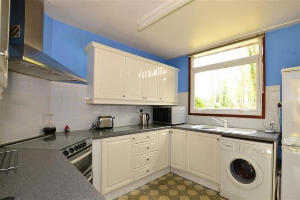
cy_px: 100
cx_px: 150
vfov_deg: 72.0
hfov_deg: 95.0
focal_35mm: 16
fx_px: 137
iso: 200
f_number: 7.1
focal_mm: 11
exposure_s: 1/8
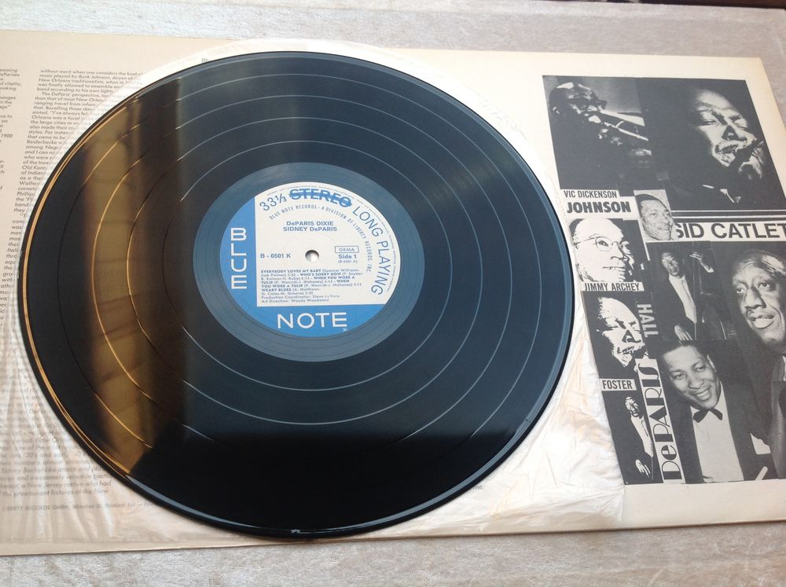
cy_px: 294
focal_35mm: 35
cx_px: 393
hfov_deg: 52.7
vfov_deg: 40.6
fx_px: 794
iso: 50
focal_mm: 4.28
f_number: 2.4
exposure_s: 1/60
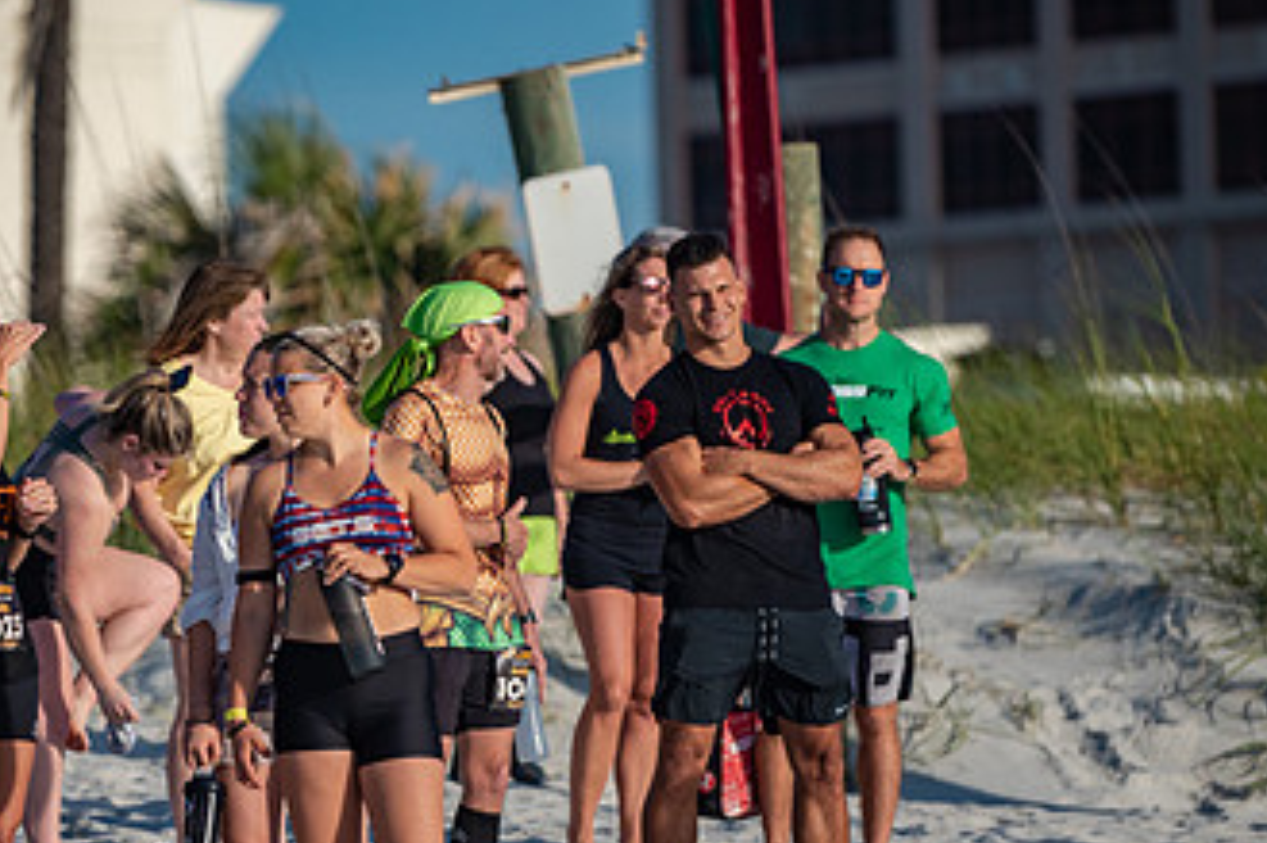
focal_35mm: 353
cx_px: 397
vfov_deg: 3.9
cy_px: 448
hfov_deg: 5.8
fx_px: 12417
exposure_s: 1/4000
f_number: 2.8
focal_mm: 200
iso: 400
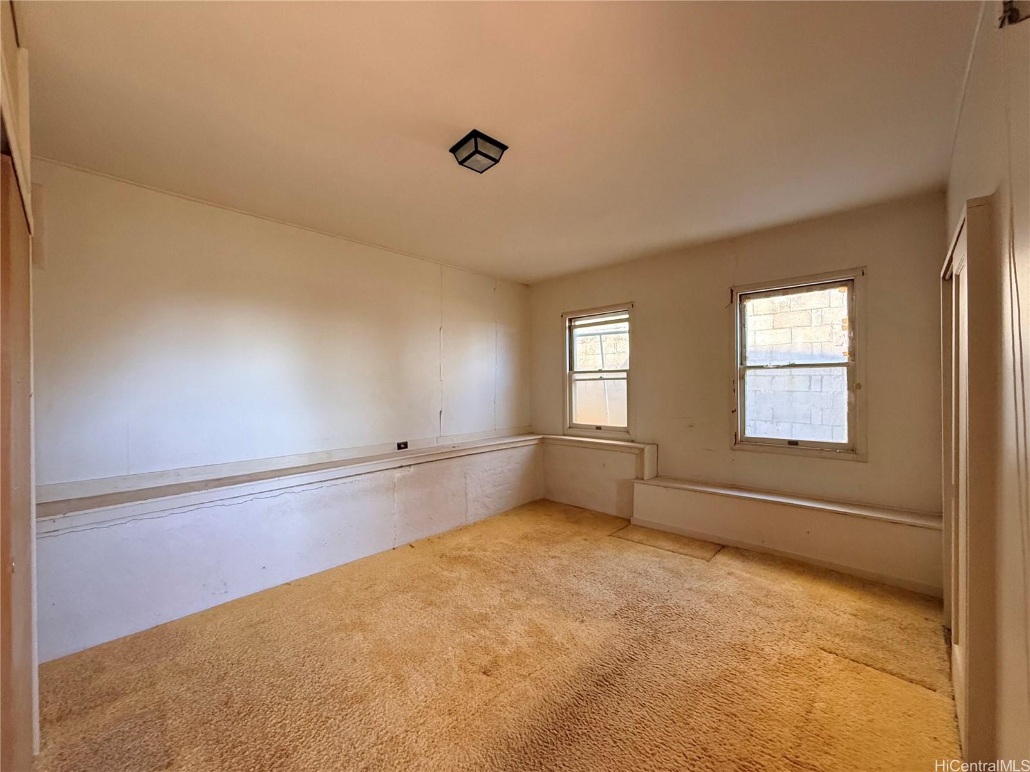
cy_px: 386
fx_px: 417
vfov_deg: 85.7
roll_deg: +0.1
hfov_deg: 102.1
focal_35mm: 14
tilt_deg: +0.7
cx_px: 515
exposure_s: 1/98
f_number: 2.2
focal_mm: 2.22
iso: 320
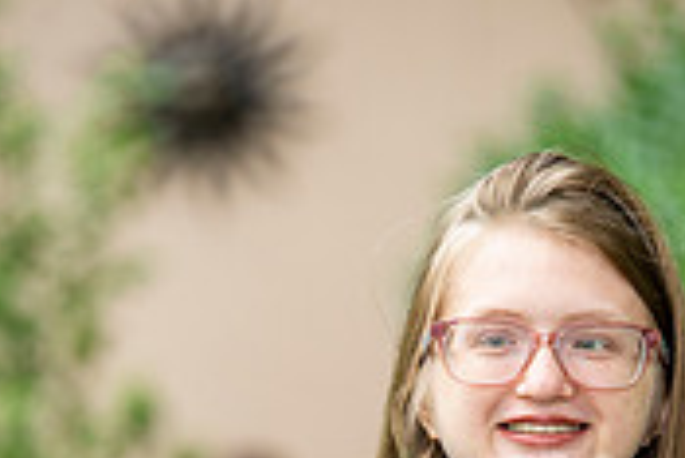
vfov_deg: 3.3
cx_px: 554
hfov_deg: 5.0
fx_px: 7827
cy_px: 814
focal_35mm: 411
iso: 320
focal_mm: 160
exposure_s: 1/125
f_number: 6.3
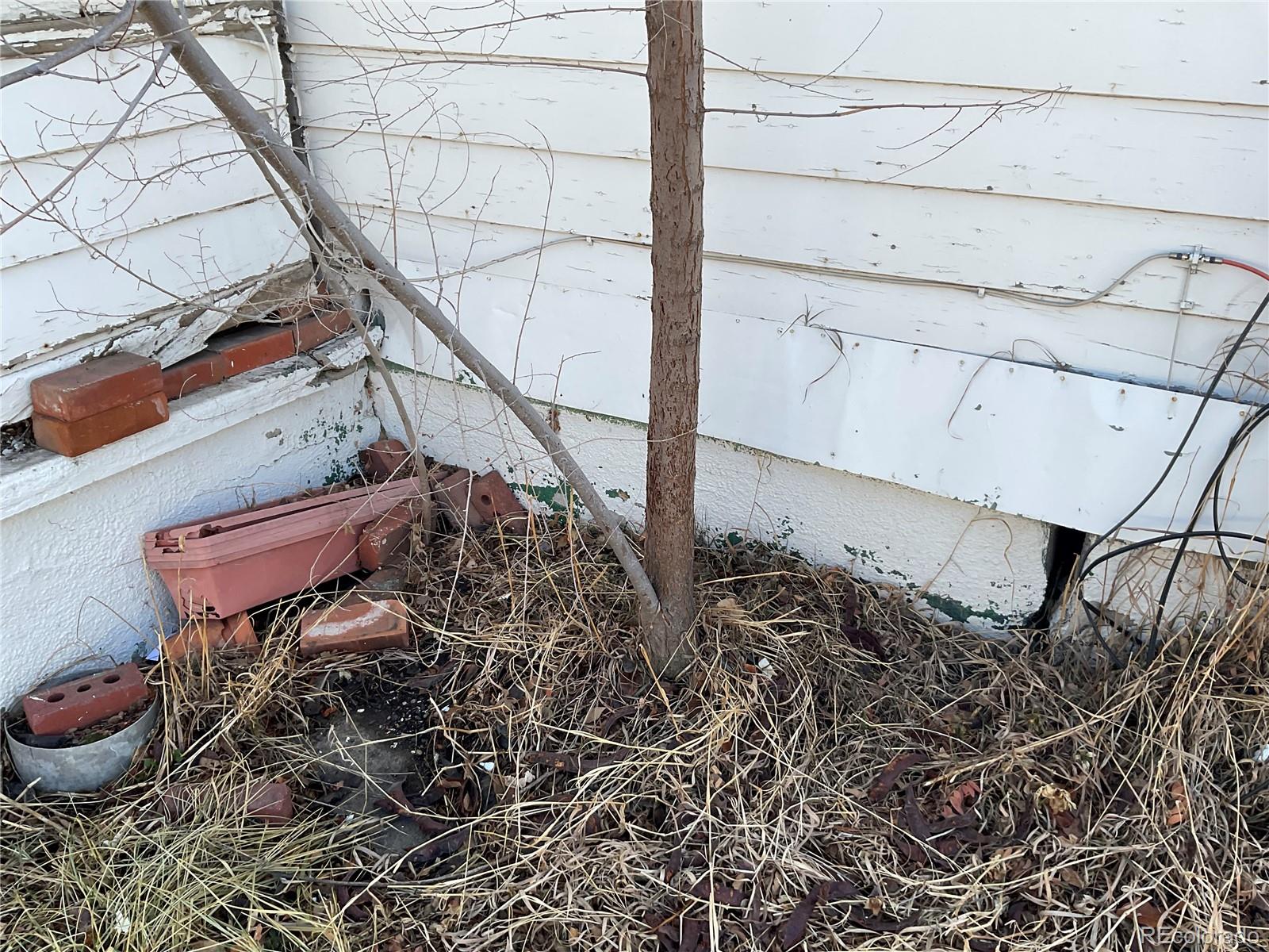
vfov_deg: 48.2
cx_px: 634
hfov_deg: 61.7
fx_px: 1063
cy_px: 476
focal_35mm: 29
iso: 16
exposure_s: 1/219
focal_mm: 3
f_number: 1.8
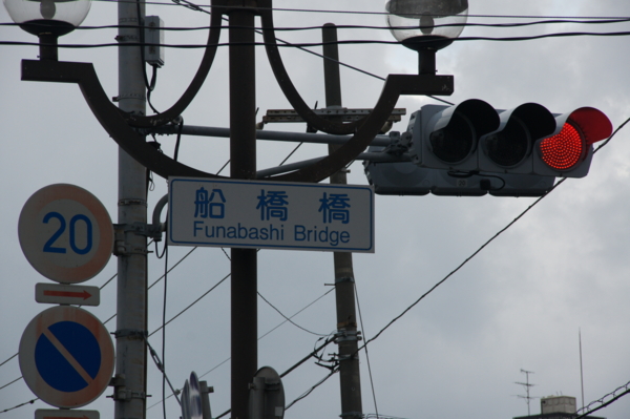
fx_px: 3147
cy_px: 210
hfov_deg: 11.4
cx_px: 315
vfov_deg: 7.6
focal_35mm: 180
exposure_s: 1/200
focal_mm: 120
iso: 400
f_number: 10
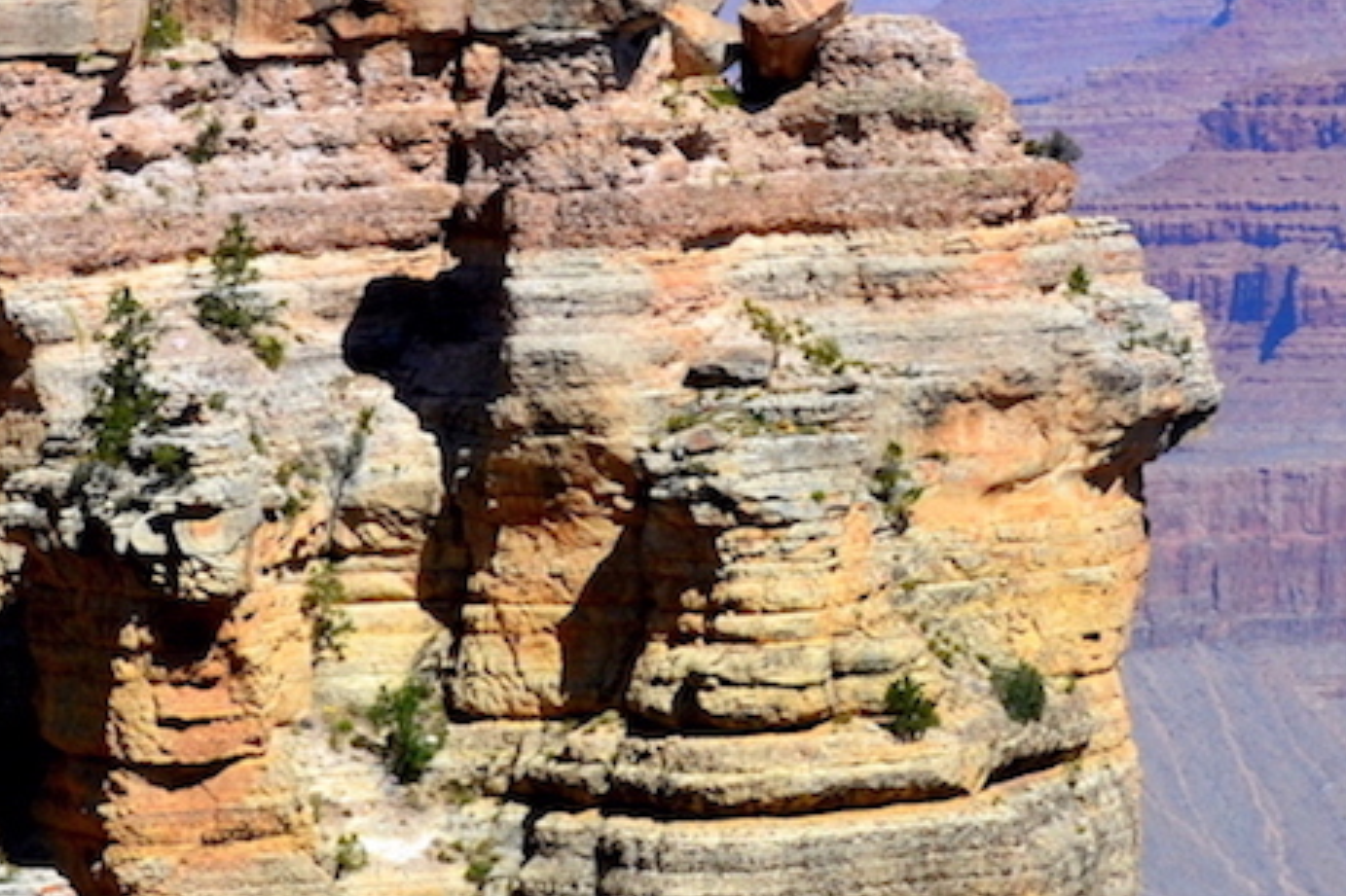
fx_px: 9363
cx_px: 730
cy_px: 311
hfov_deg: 8.2
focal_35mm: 251
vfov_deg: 5.5
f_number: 11
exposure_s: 1/500
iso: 280
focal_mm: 55
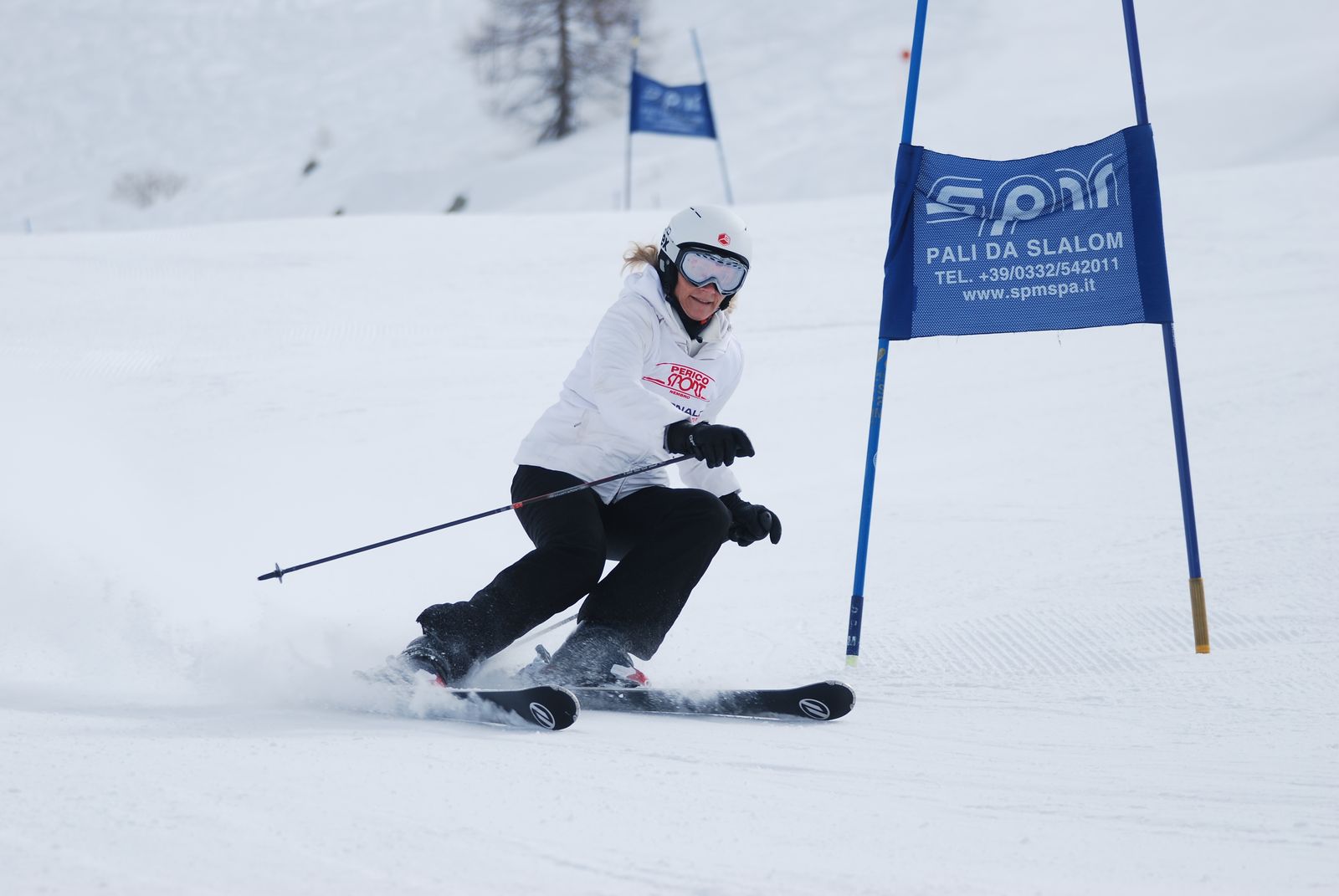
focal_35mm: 225
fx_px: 8379
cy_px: 448
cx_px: 670
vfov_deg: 6.1
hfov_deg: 9.1
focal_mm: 150
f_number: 5
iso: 100
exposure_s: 1/1000
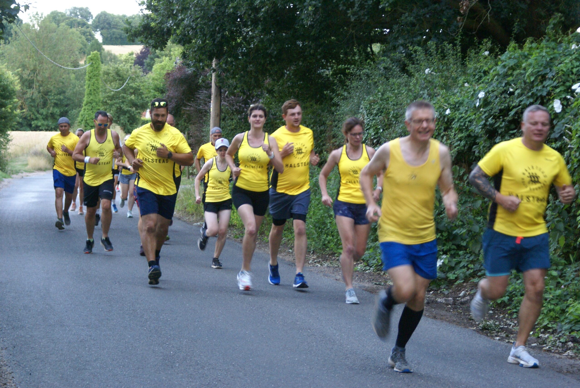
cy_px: 194
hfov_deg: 19.4
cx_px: 290
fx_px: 1693
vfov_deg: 13.1
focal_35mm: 105
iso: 800
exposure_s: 1/60
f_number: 5.6
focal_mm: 70
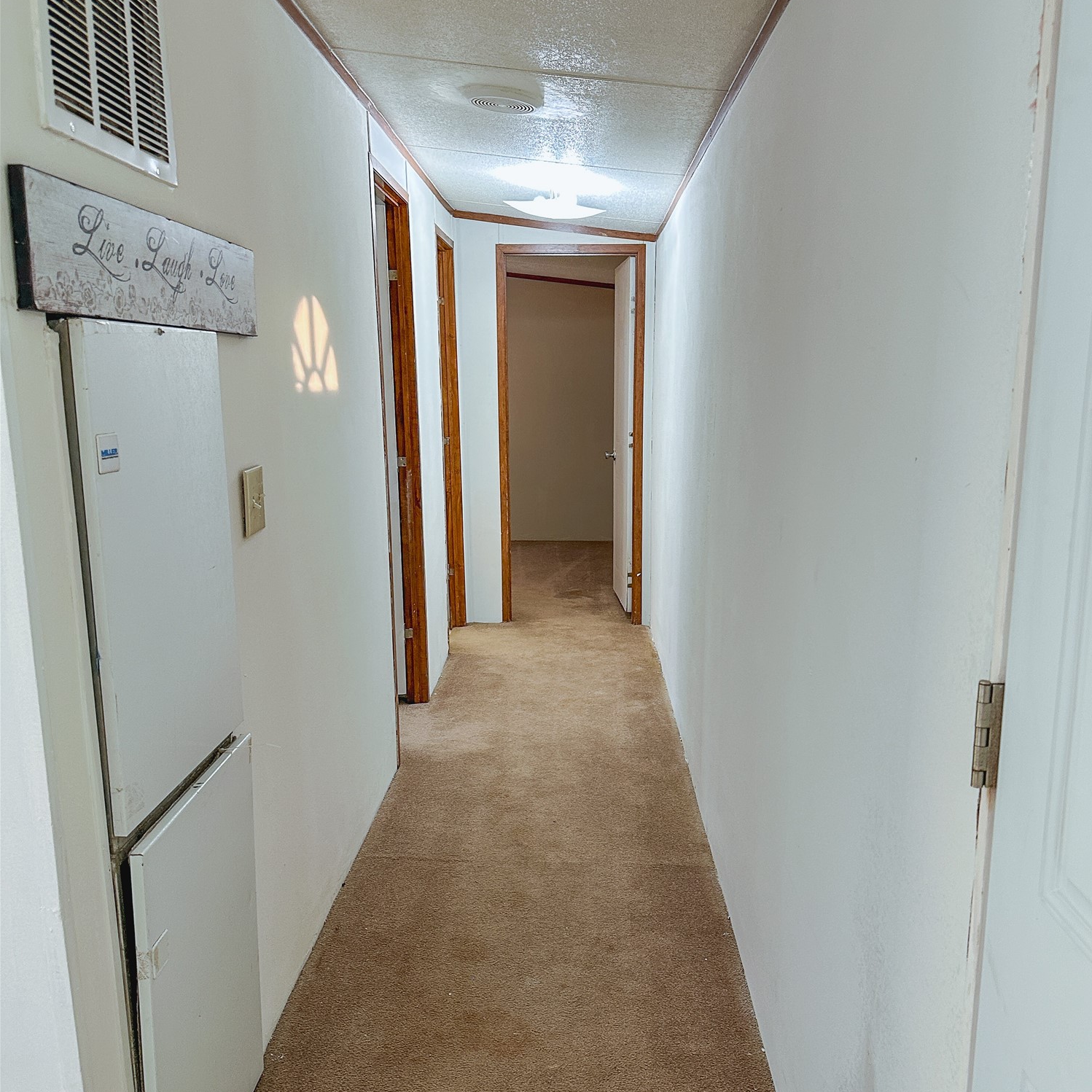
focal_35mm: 29
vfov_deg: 55.6
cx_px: 559
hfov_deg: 55.6
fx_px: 1035
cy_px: 588
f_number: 1.8
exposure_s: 1/60
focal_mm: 6.86
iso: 200
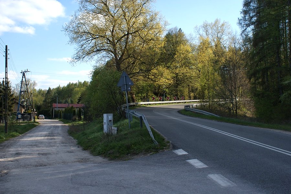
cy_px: 97
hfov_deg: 46.4
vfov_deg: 32.0
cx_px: 146
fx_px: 340
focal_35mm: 42
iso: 100
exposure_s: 1/160
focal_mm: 28
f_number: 10
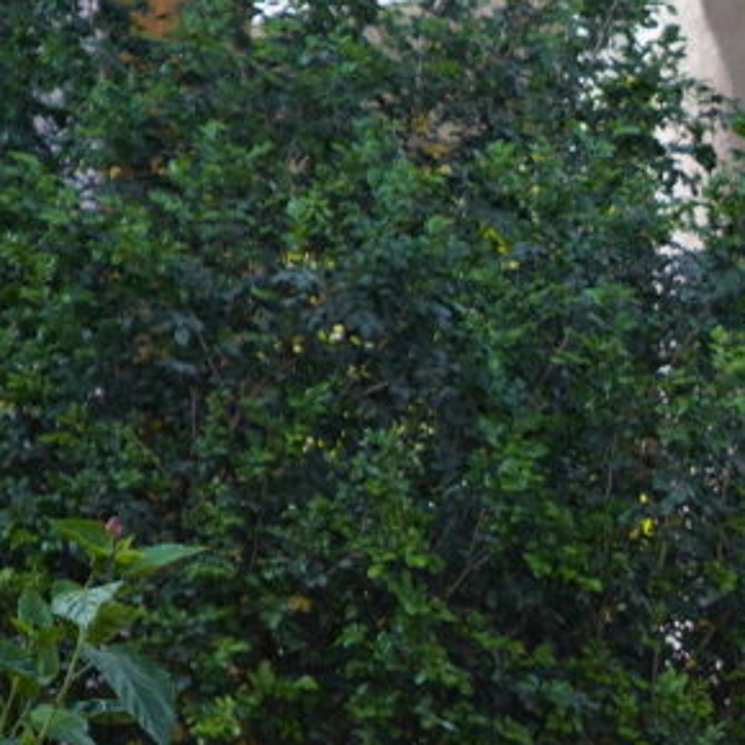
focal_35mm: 457
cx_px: 2423
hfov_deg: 3.7
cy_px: 1283
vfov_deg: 3.8
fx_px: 11128
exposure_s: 1/250
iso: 200
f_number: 5.6
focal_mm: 61
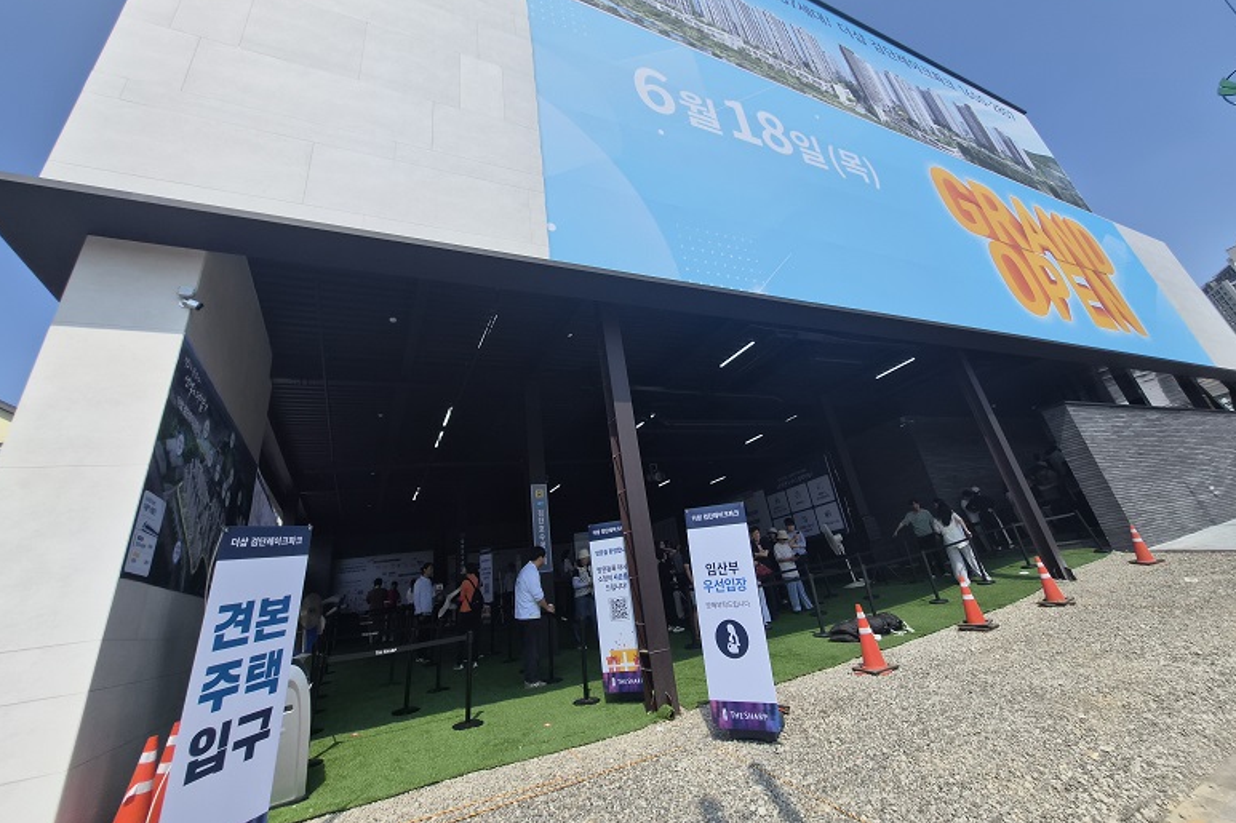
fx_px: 481
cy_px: 353
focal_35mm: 14
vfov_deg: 80.7
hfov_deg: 104.2
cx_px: 632
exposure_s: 1/1996
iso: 25
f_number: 2.2
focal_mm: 1.7
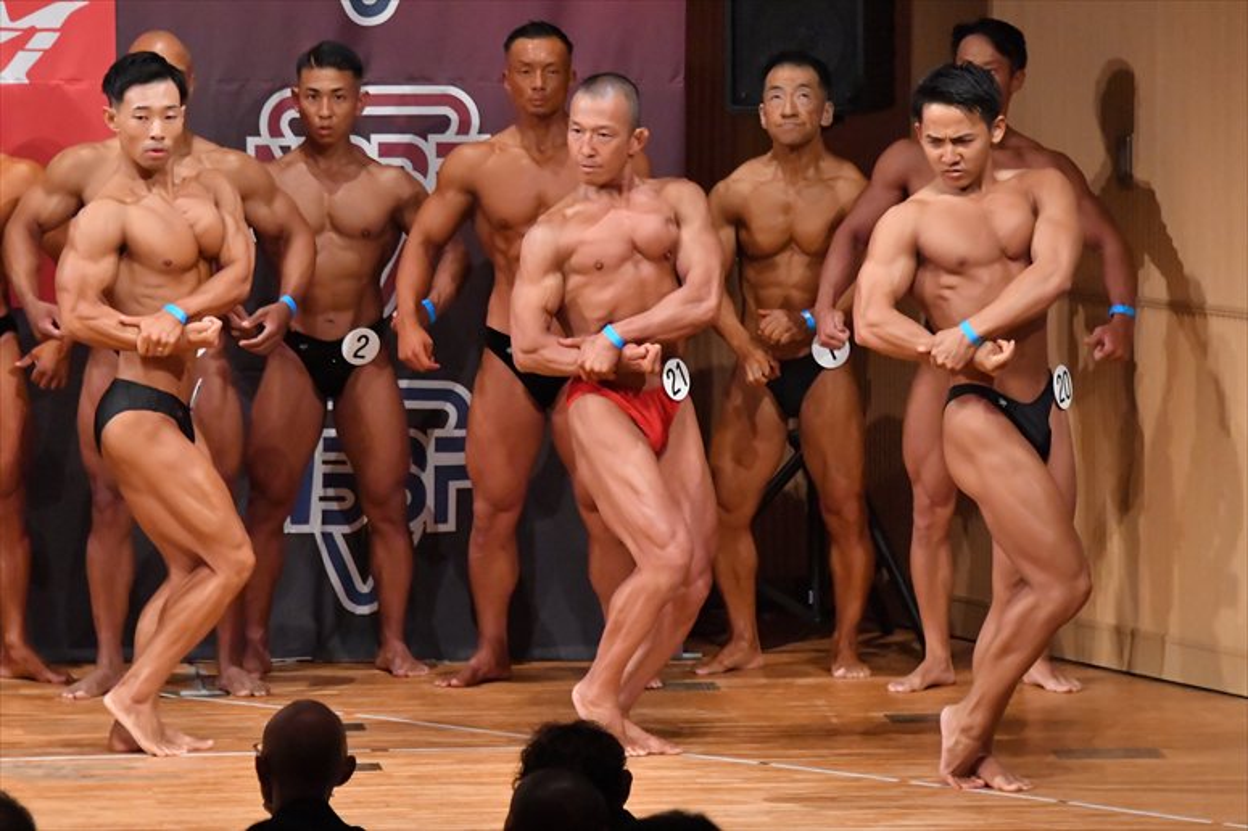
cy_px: 416
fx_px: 9875
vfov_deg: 4.8
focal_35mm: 285
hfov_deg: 7.2
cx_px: 624
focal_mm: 190
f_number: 5.6
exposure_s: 1/400
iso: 11400
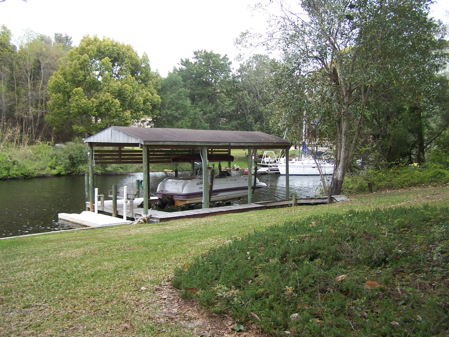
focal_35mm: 38
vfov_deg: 37.8
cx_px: 224
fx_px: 493
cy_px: 168
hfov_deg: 48.9
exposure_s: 1/320
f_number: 2.8
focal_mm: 6.3
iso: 80
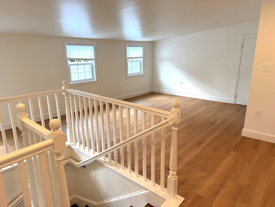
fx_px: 191
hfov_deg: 71.6
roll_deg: +0.3
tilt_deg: -14.3
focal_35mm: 24
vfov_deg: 56.8
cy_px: 104
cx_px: 138
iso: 200
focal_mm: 6.76
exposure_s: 1/194
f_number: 1.78
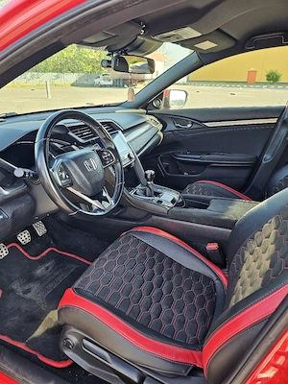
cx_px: 144
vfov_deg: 73.9
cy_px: 192
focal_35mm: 23
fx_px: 255
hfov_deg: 58.9
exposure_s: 1/101
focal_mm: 6.3
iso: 64
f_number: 1.7
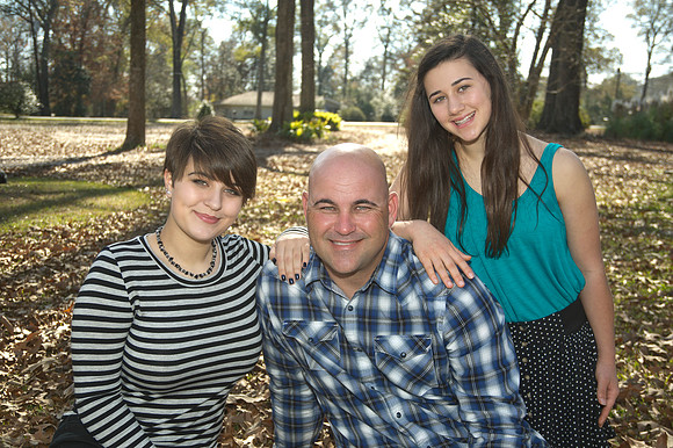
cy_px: 224
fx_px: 785
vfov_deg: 31.9
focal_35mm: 42
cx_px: 336
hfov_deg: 46.4
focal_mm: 42
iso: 100
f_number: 6.3
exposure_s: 1/160
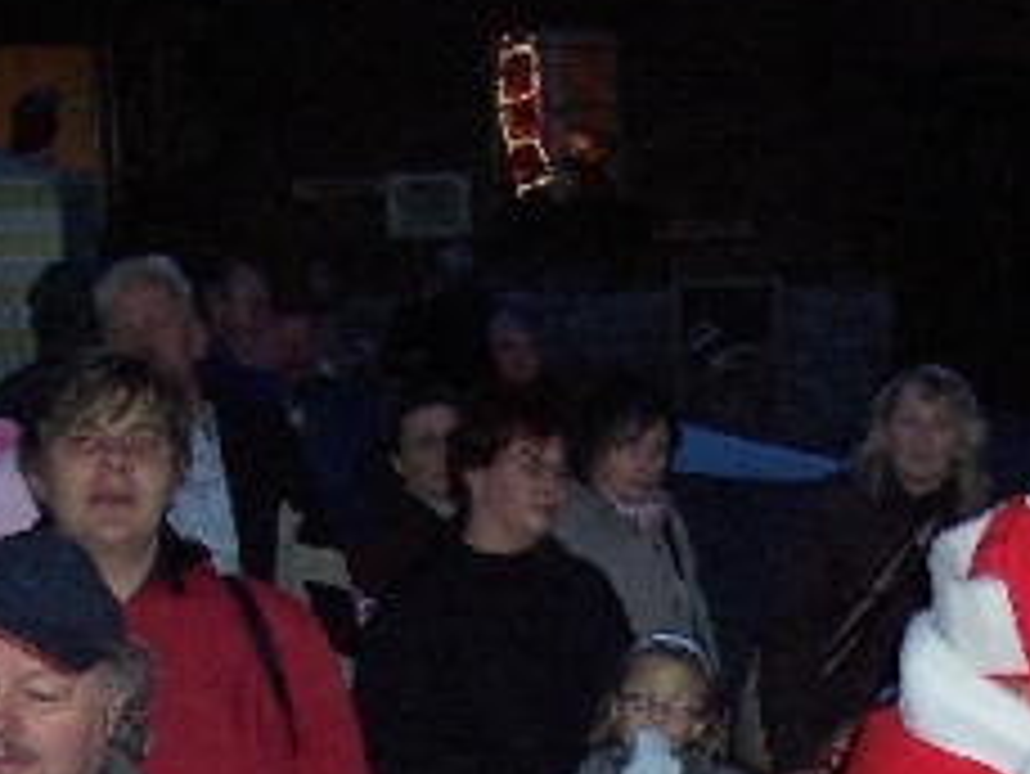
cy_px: 1012
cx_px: 976
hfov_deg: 17.7
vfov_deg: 13.1
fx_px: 3245
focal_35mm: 109
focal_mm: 8
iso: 100
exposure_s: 1/60
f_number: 2.8
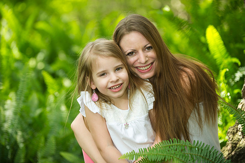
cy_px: 82
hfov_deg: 15.8
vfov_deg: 10.5
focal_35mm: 130
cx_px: 122
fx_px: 884
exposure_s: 1/200
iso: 200
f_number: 2.8
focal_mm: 130
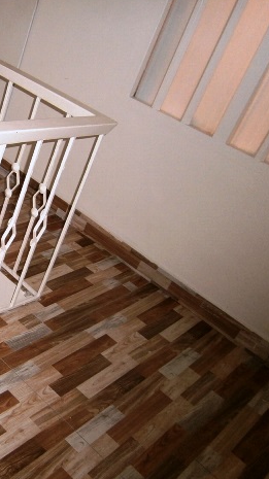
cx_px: -51
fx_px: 495
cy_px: 233
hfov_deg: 27.0
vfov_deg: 51.6
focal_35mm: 39
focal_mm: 4.7
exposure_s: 1/30
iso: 125
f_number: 2.8
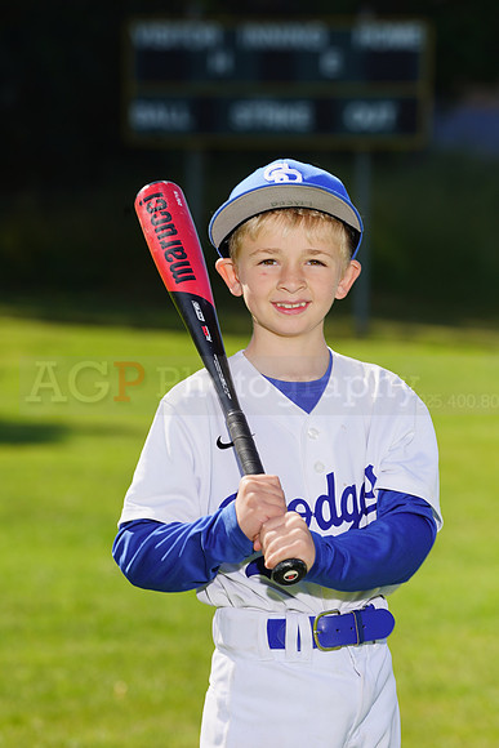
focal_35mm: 229
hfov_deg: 6.0
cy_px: 374
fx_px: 4758
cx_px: 250
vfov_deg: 9.0
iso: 100
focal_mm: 229
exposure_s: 1/250
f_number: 9
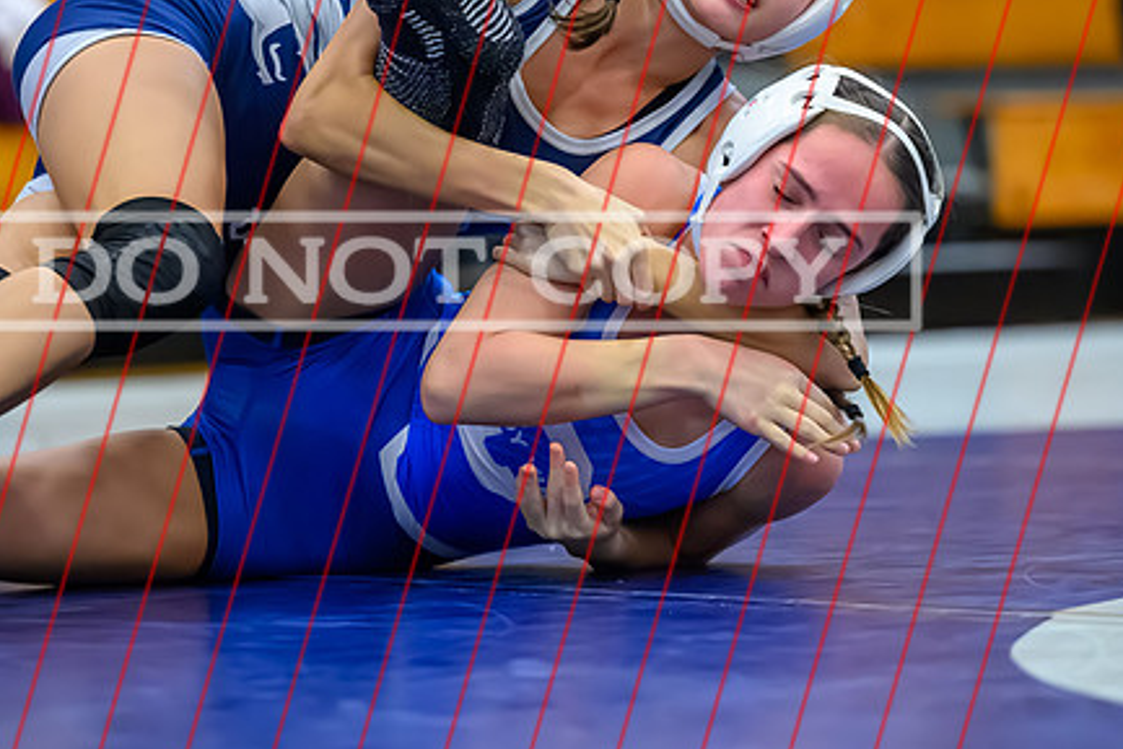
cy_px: 377
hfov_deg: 8.5
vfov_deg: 5.7
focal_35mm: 241
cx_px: 573
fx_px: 7520
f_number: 2.8
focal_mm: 150
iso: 10000
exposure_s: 1/640
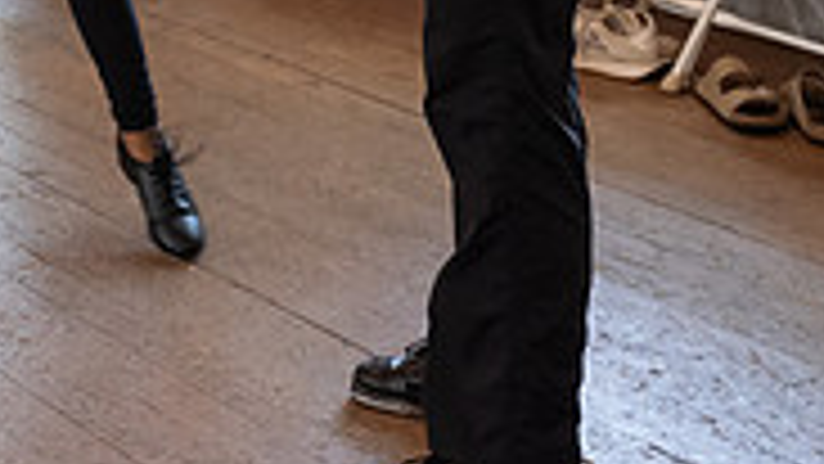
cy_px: -264
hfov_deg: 22.2
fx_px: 2032
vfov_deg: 12.3
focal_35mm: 93
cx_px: 27
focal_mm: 28
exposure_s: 1/200
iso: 1600
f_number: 4
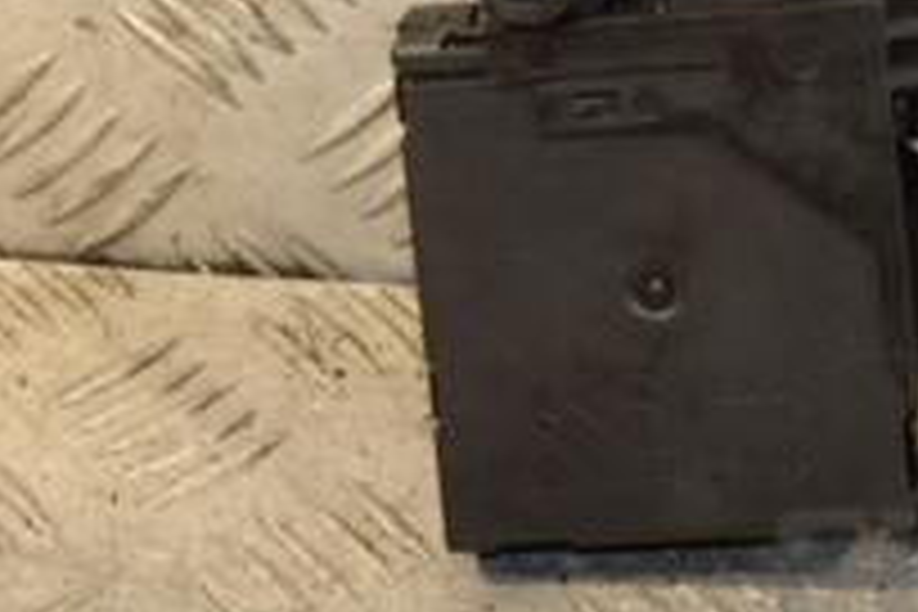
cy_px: -22
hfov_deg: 9.3
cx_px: 693
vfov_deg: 6.2
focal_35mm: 221
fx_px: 5635
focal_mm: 50
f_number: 5
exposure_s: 1/160
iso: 800
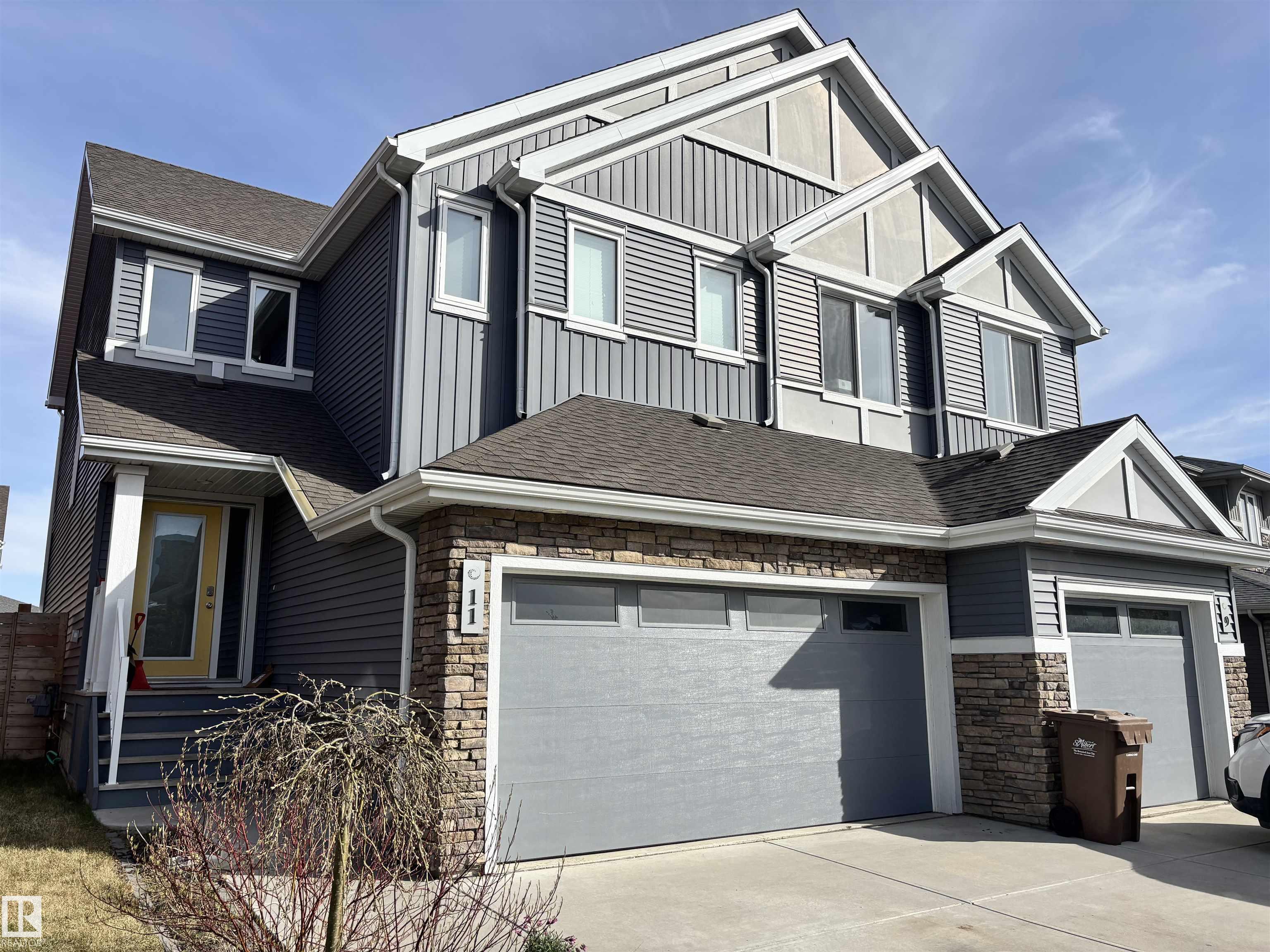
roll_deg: +0.1
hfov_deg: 67.3
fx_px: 954
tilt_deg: +11.0
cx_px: 635
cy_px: 476
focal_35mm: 26
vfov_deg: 53.1
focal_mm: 5.96
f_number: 1.6
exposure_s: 1/4425
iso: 50
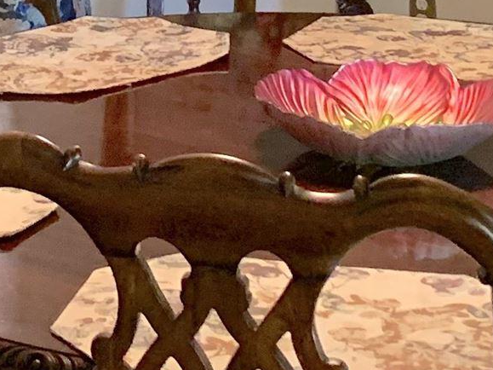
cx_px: -32
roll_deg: +0.2
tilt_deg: +1.4
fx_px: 1965
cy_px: -441
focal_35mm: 138
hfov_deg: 14.0
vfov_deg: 9.8
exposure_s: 1/40
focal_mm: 4.25
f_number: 1.8
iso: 320
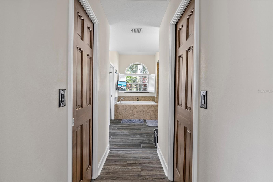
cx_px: 136
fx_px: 121
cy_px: 91
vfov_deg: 73.8
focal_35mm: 16
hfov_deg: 96.7
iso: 400
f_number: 8
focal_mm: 16
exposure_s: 1.6
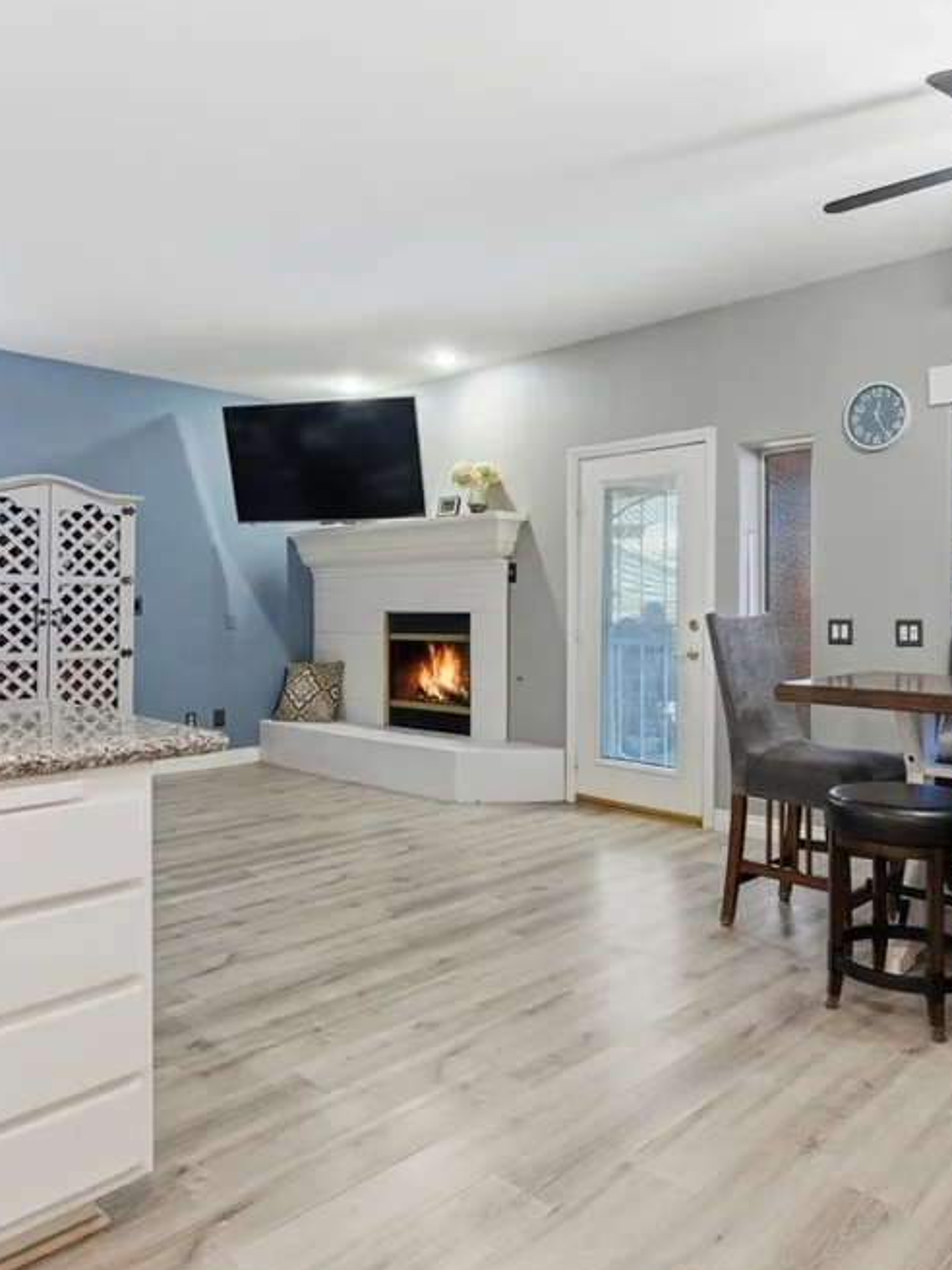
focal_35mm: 24
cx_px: 610
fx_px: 880
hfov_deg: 56.0
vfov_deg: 71.6
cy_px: 624
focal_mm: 16
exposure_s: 1/60
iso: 1250
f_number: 8
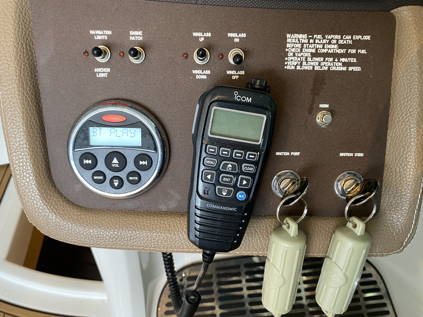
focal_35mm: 26
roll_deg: -2.8
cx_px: 212
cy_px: 158
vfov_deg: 53.1
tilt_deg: -44.0
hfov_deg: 67.3
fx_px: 318
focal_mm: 4.25
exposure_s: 1/60
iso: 250
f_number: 1.8
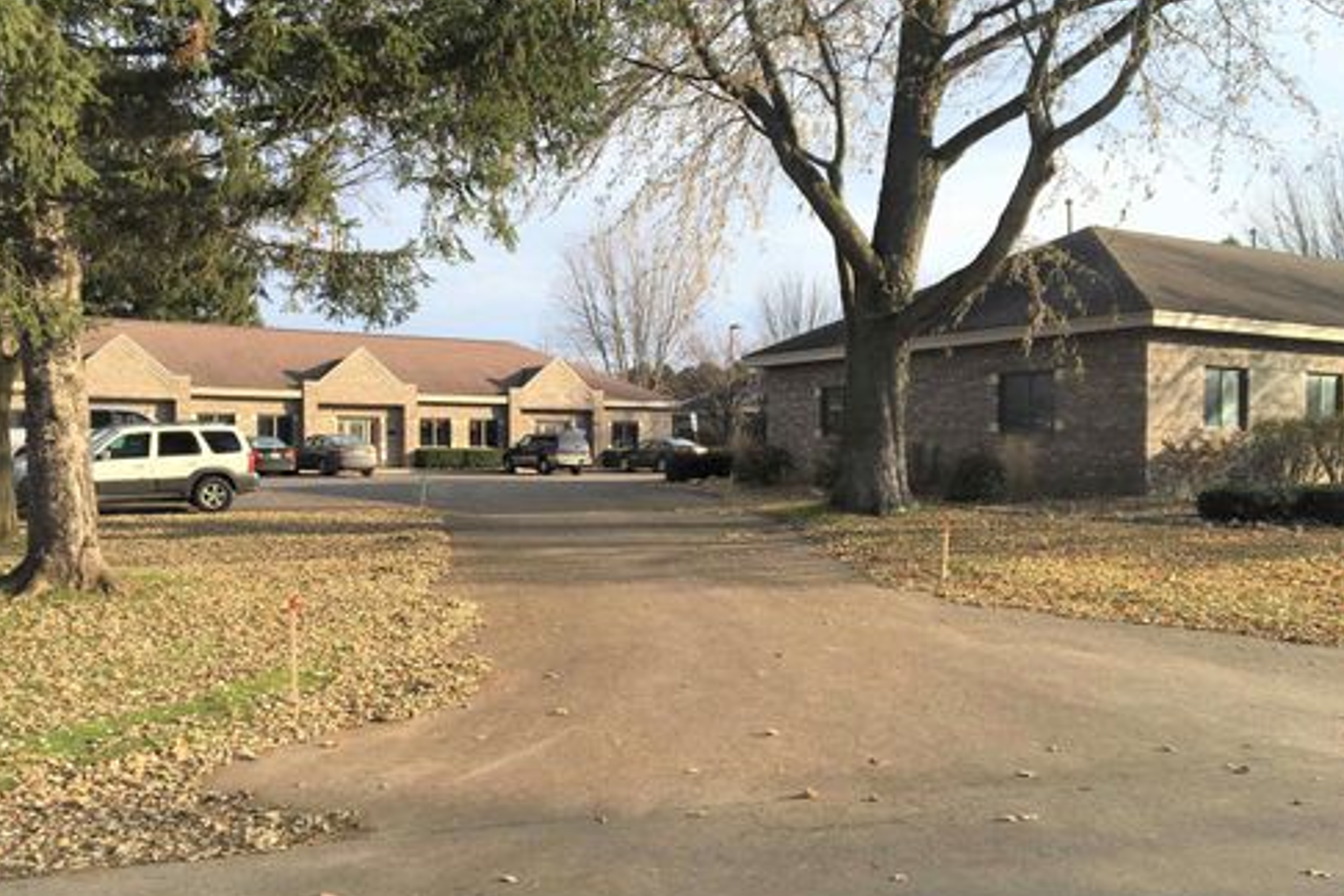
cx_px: 658
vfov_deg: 42.3
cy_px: 436
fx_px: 1157
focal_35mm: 31
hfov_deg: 60.3
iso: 25
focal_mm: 4.15
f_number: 2.2
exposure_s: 1/938
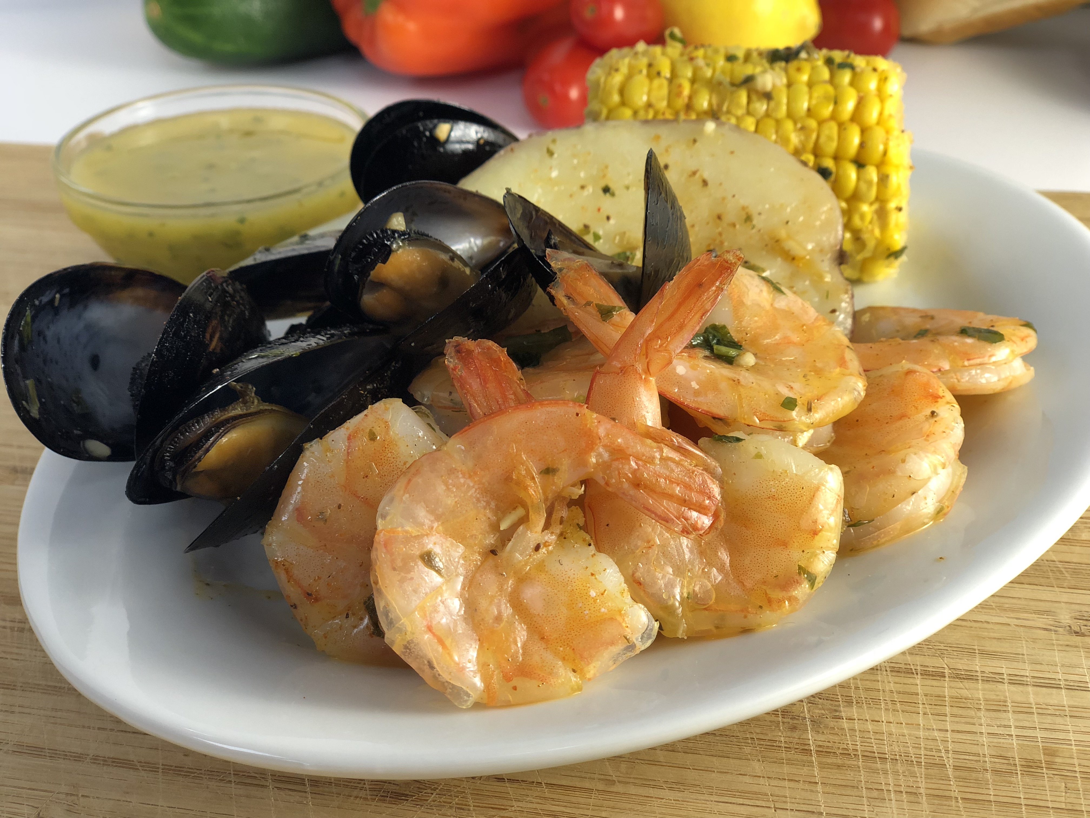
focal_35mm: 52
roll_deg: +2.0
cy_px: 409
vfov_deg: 28.0
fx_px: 1637
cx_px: 545
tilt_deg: -30.2
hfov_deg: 36.8
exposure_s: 1/60
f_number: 2.4
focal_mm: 6
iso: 32
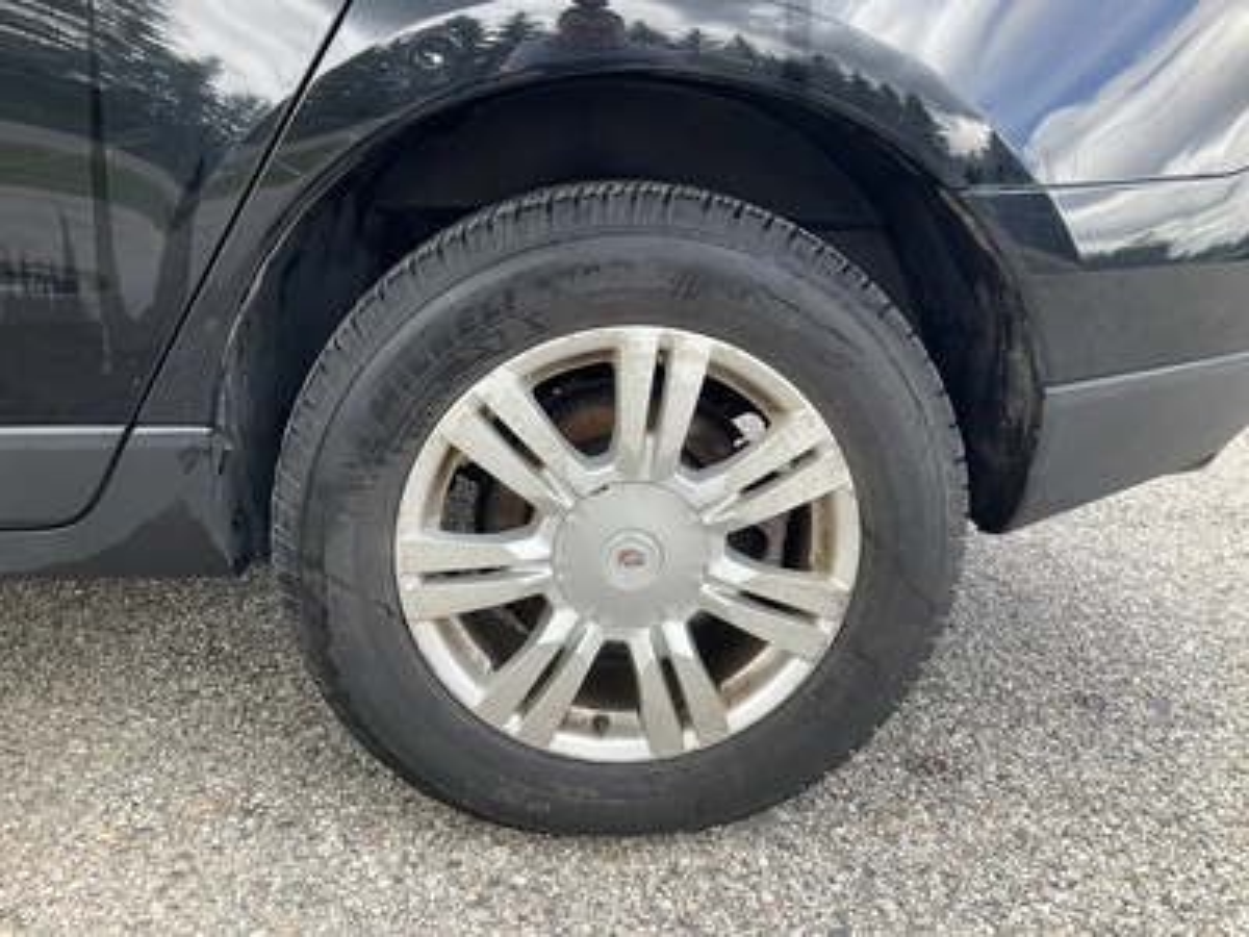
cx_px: 624
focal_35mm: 29
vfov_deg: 48.2
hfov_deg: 61.7
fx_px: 1046
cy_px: 468
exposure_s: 1/193
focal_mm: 3
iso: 20
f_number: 1.8
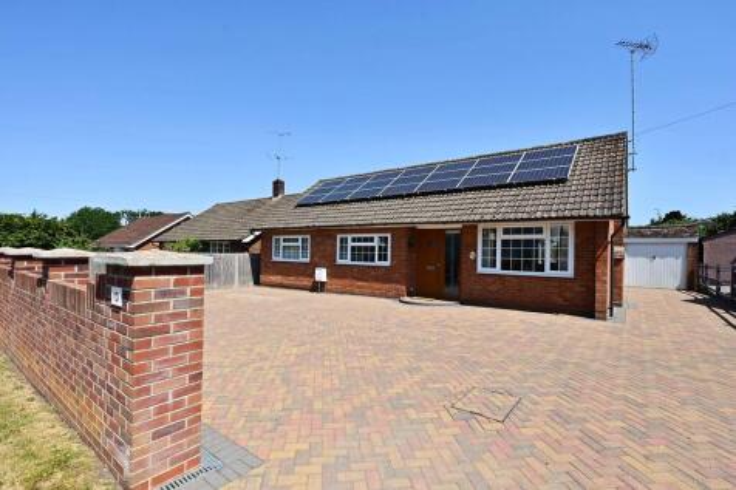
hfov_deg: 95.0
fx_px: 337
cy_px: 245
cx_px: 368
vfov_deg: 72.0
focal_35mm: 16
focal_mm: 16.5
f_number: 5.6
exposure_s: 1/3200
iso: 400
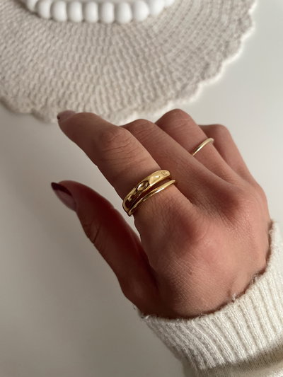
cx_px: 142
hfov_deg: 53.1
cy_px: 188
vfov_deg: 67.3
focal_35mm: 26
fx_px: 283
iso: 400
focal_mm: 4.2
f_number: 1.6
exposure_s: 1/60
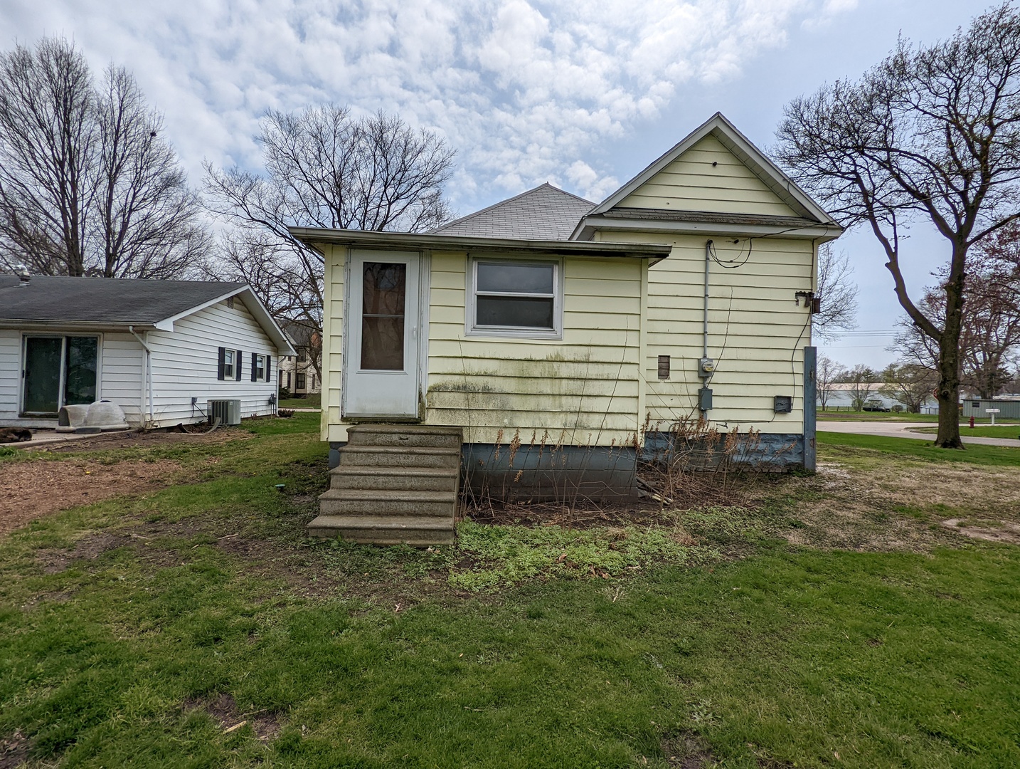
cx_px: 510
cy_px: 384
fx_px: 472
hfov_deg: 94.4
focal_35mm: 16
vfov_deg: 78.3
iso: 52
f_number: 2.2
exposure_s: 1/4049
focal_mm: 2.35
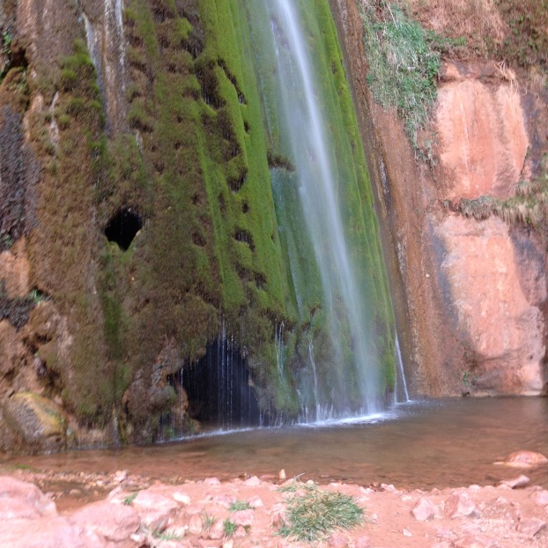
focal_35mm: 40
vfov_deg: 41.6
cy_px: 338
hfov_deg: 41.9
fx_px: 716
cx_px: 271
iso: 50
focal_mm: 4.12
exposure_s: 1/40
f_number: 2.4
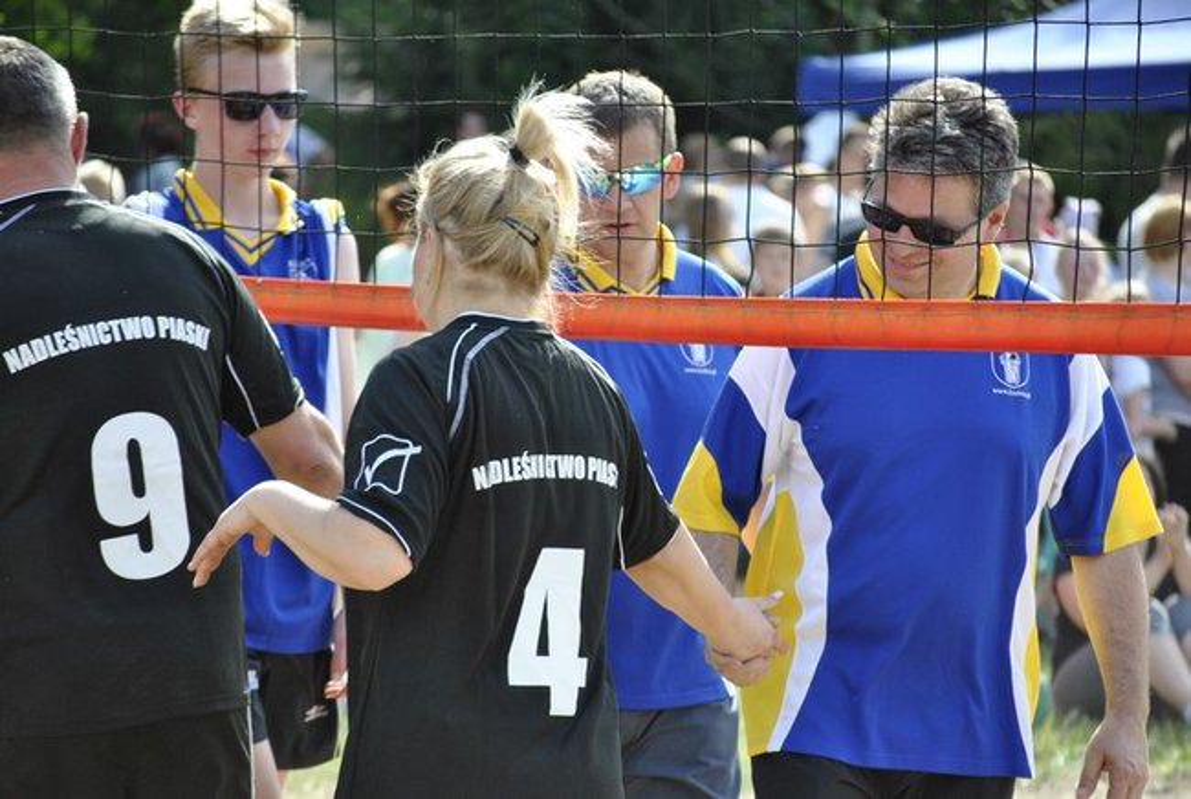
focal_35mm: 202
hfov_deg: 10.1
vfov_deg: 6.8
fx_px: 6712
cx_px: 596
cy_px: 400
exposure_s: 1/500
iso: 500
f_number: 5
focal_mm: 135
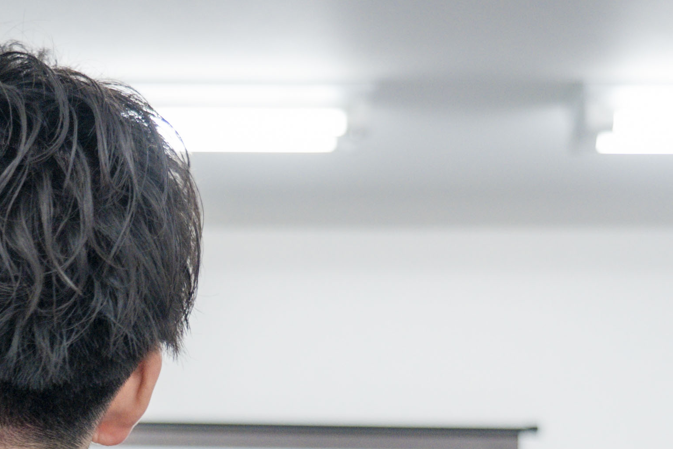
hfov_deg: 11.3
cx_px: -26
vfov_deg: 7.5
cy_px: 641
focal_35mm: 180
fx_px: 3365
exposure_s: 1/200
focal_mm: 46
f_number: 4
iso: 1250
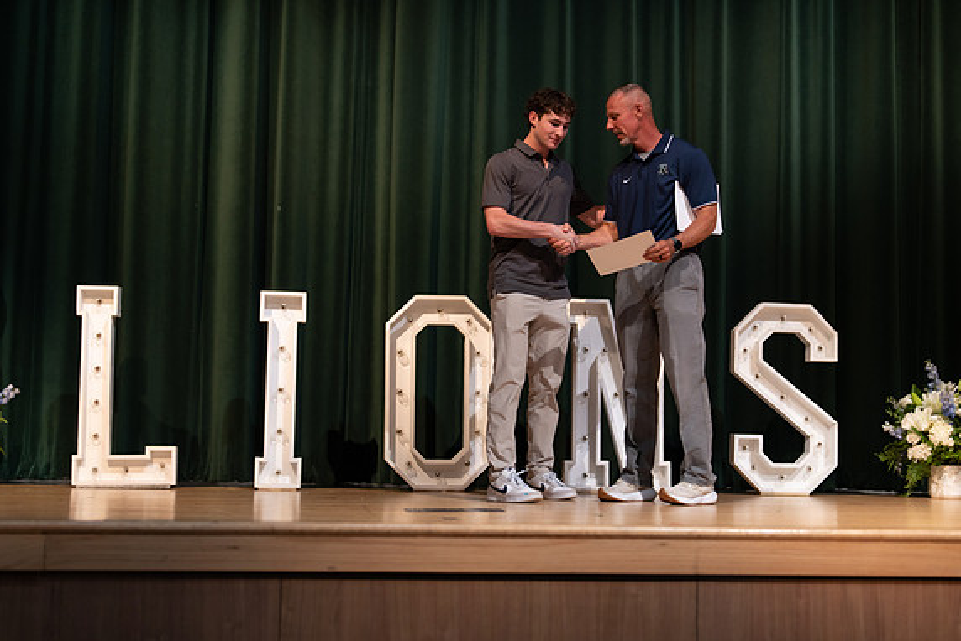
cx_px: 519
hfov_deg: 36.2
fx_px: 1469
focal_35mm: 55
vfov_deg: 24.6
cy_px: 306
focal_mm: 50
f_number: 1.2
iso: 500
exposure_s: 1/320
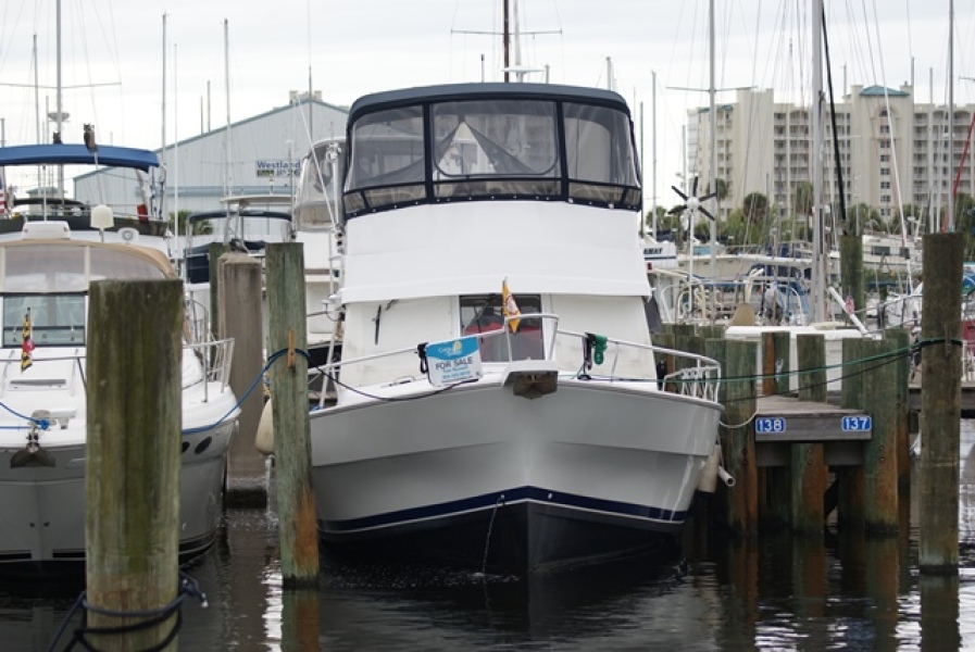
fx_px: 3456
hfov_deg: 16.1
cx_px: 488
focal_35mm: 128
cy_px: 326
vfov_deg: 10.8
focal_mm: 85
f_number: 4.5
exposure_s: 1/160
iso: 200
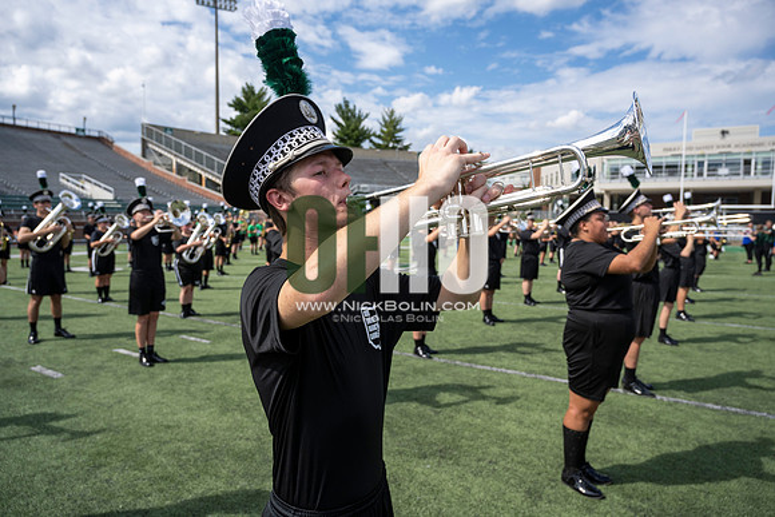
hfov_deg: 73.7
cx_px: 388
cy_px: 258
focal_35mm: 24
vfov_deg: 53.2
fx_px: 517
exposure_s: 1/1600
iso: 200
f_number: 5
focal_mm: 24
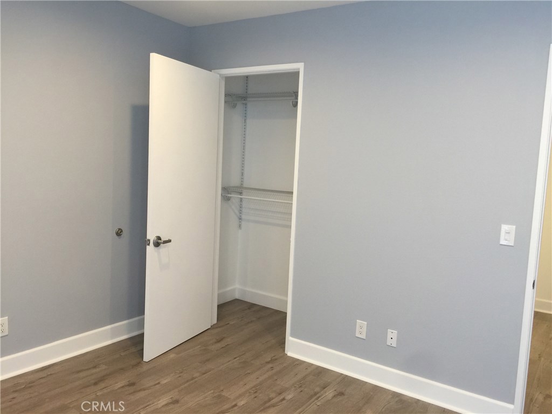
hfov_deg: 61.7
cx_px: 276
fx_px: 462
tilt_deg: -5.3
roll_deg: -3.7
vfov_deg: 48.2
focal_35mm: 29
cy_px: 207
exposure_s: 1/15
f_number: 2.2
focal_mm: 4.15
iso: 32
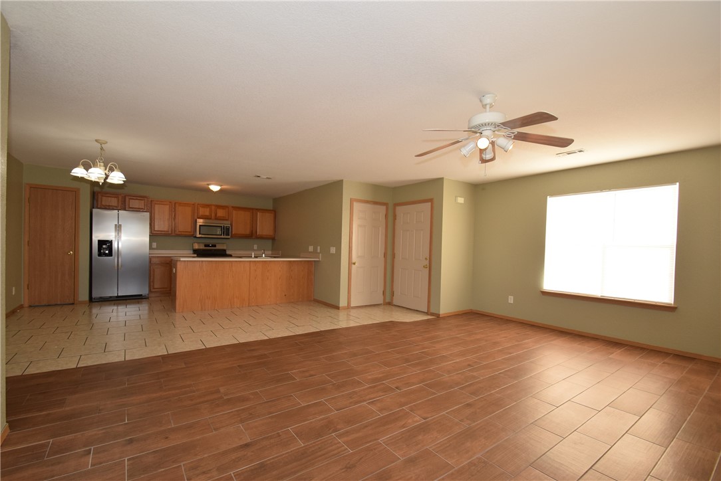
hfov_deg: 100.4
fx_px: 301
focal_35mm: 15
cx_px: 360
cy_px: 240
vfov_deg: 77.4
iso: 560
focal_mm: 10
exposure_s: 1/125
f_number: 5.6
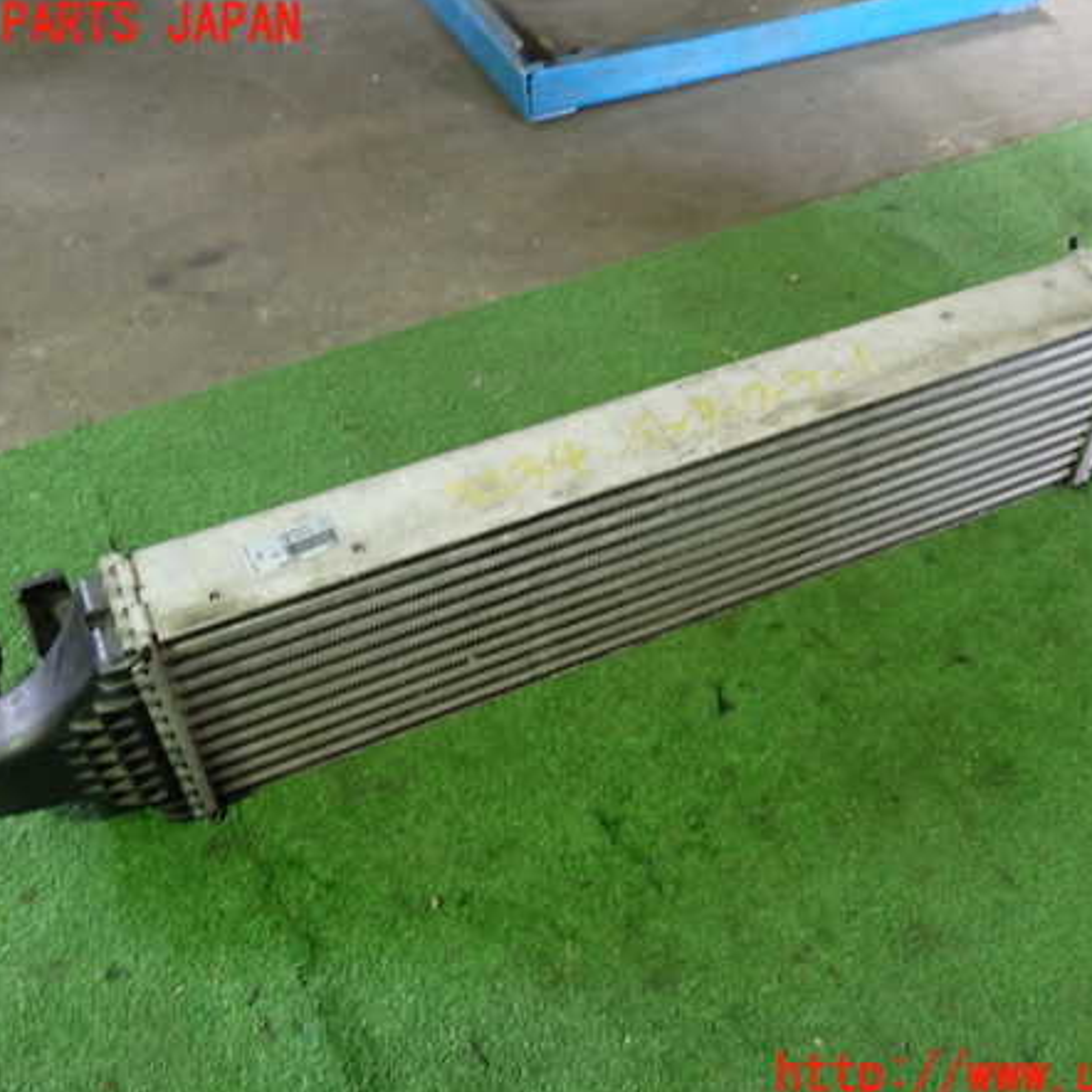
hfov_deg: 46.0
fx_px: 1285
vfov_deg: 46.0
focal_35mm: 36
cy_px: 551
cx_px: 593
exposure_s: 1/30
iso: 400
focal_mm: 5.4
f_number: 2.3
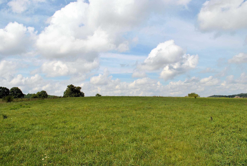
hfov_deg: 67.3
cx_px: 124
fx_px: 185
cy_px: 83
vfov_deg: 48.0
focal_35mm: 27
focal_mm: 18
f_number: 8
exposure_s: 1/250
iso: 100
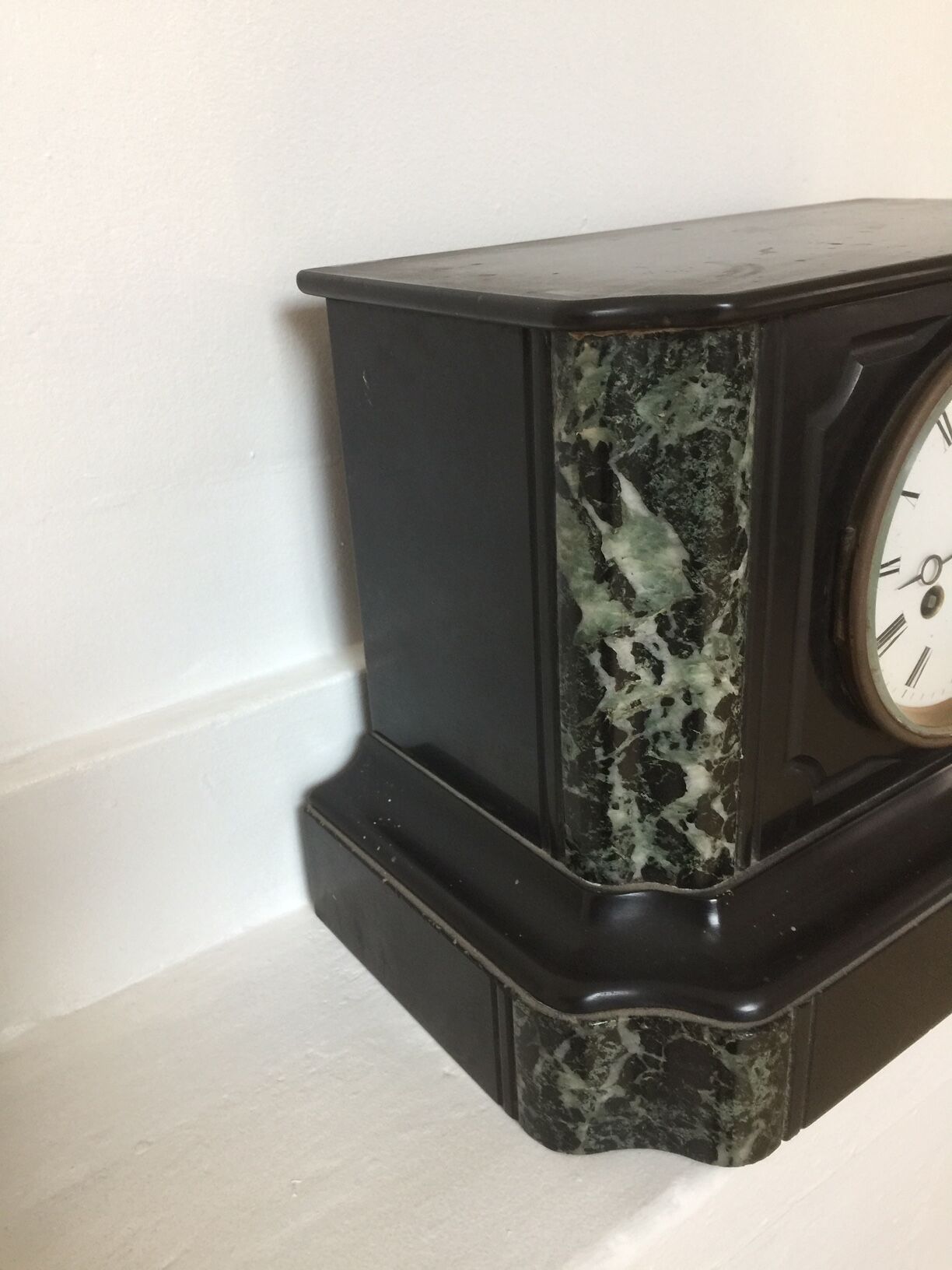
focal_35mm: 29
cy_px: 635
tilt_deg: -23.2
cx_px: 476
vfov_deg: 61.7
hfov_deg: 48.2
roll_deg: +3.7
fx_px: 1063
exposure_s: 1/17
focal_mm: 4.15
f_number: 2.2
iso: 64
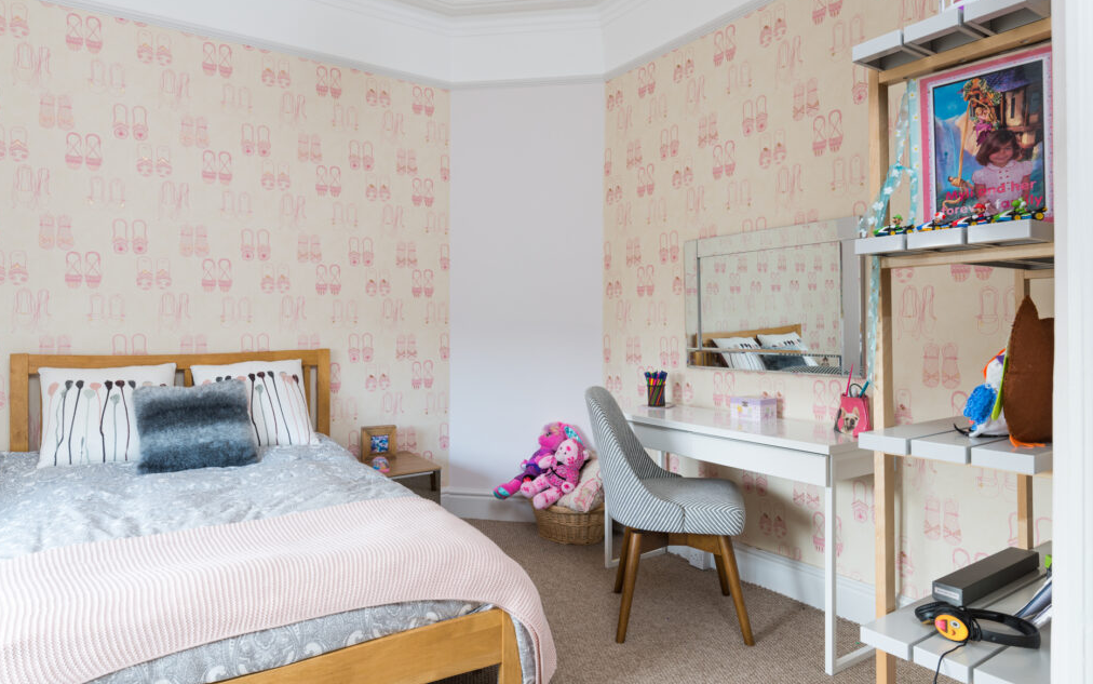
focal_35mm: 22
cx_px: 557
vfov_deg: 55.1
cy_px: 324
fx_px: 655
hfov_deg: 79.6
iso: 100
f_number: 9
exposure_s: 1
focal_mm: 21
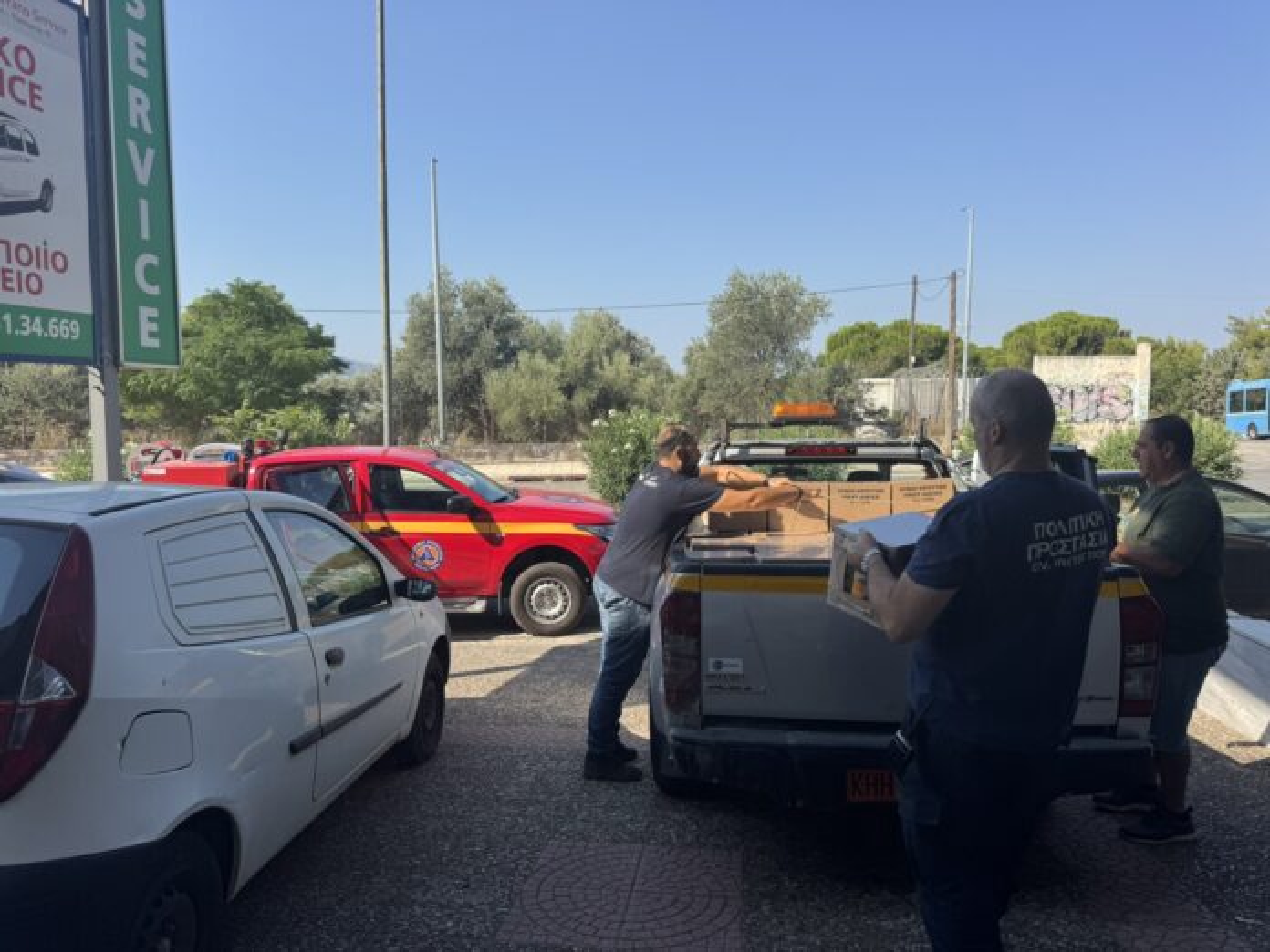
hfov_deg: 71.6
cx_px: 635
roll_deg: +0.4
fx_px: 881
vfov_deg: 56.8
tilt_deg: -4.3
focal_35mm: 24
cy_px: 476
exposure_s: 1/3247
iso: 80
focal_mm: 6.76
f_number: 1.78
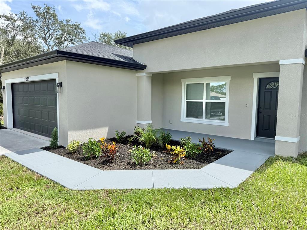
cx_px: 154
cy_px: 115
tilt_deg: -4.6
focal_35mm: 24
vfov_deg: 56.8
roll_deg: -0.6
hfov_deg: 71.6
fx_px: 213
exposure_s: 1/3021
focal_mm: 6.76
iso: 80
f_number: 1.78
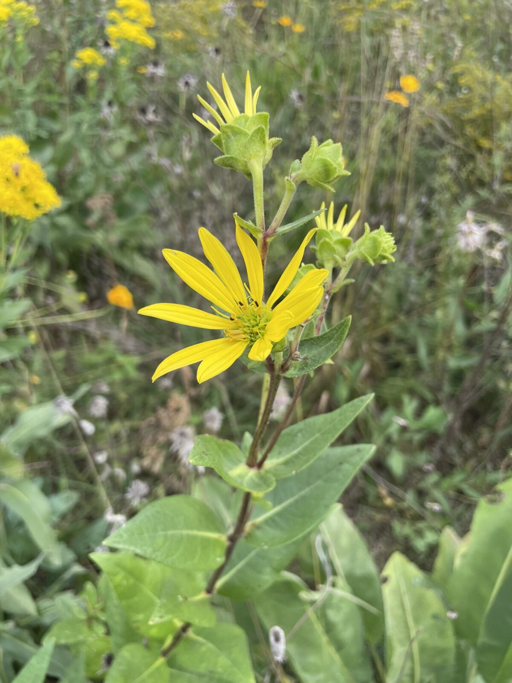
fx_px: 513
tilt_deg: -41.2
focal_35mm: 26
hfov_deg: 53.1
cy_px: 342
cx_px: 256
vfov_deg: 67.3
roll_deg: -2.8
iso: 32
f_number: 1.6
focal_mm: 4.2
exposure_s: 1/1135
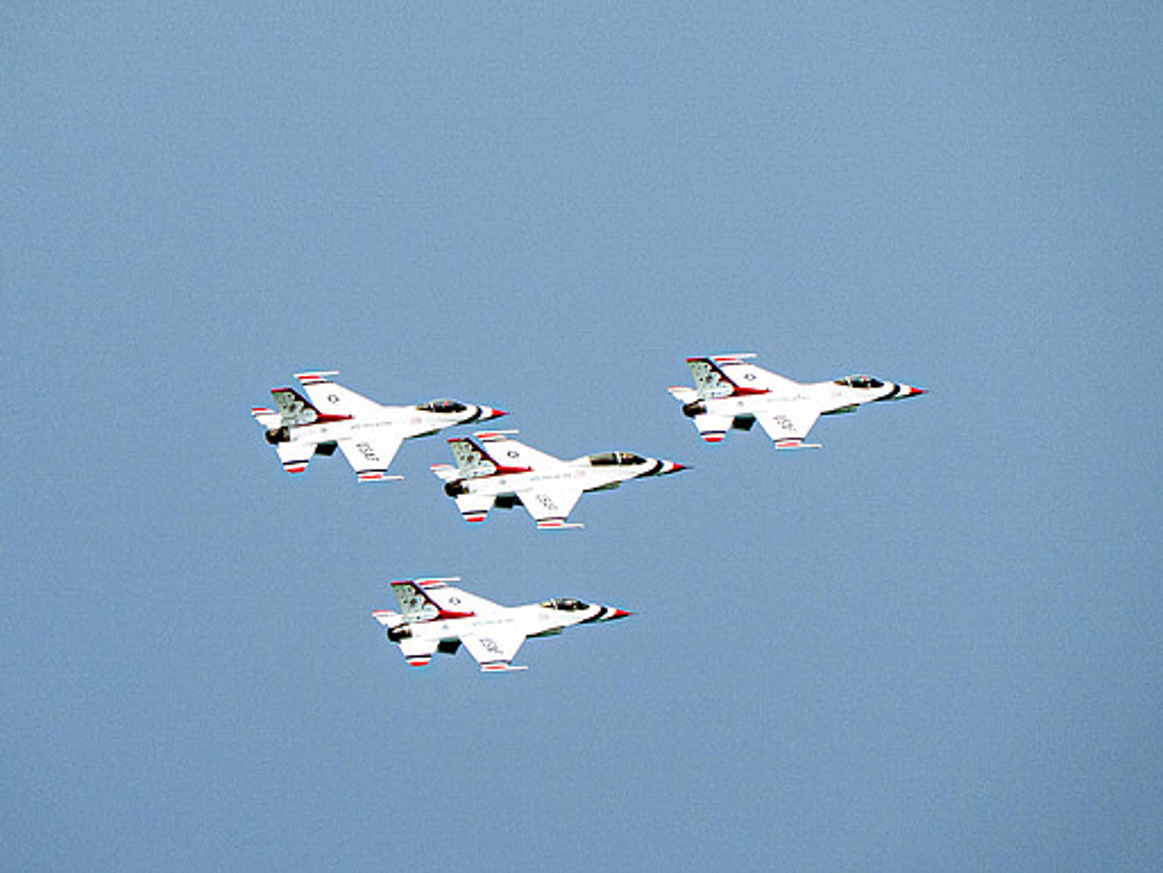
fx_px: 33034
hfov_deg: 2.0
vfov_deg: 1.5
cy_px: 447
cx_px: 523
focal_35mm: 983
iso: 800
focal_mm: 400
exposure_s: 1/2000
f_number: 8
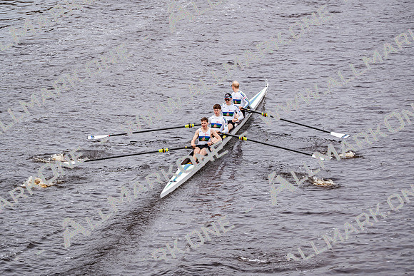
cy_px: 138
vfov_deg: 6.9
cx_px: 207
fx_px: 2300
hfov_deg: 10.3
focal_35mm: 200
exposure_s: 1/2000
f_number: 2.8
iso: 200
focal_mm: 200
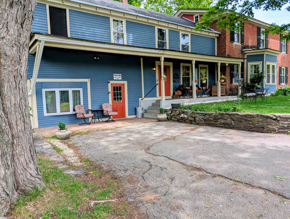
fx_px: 201
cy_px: 110
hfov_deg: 71.5
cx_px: 145
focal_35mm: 24
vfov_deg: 56.9
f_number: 1.68
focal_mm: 6.9
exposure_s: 1/365
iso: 20
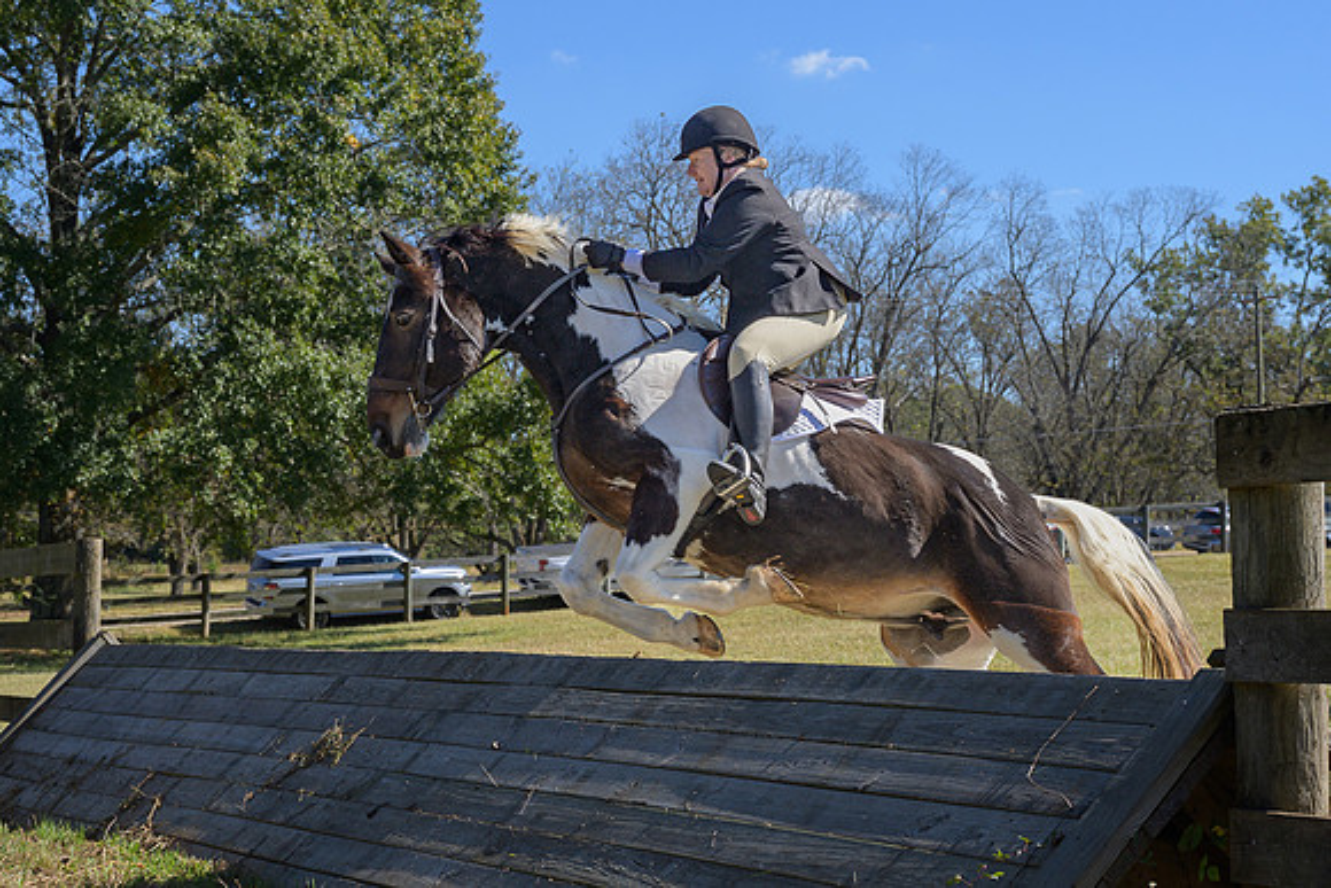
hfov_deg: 31.5
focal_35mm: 64
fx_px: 2361
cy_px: 378
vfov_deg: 21.3
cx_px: 665
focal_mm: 44
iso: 200
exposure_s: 1/800
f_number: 5.6
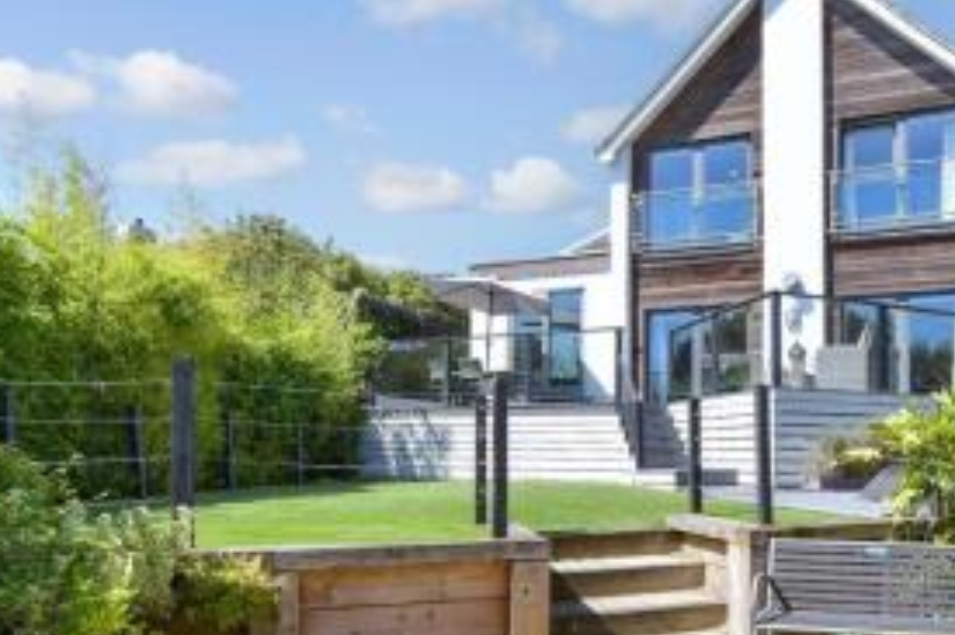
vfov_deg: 48.5
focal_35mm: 26
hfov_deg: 65.1
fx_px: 689
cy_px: 432
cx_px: 719
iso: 160
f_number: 6.3
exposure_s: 1/320
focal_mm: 10
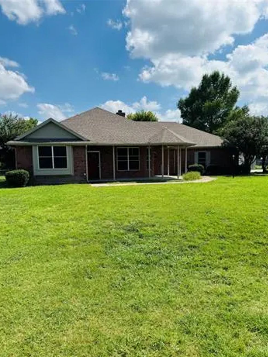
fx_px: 258
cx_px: 133
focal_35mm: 25
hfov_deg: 54.9
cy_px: 185
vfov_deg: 69.4
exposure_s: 1/5348
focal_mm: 6.76
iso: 80
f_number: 1.78
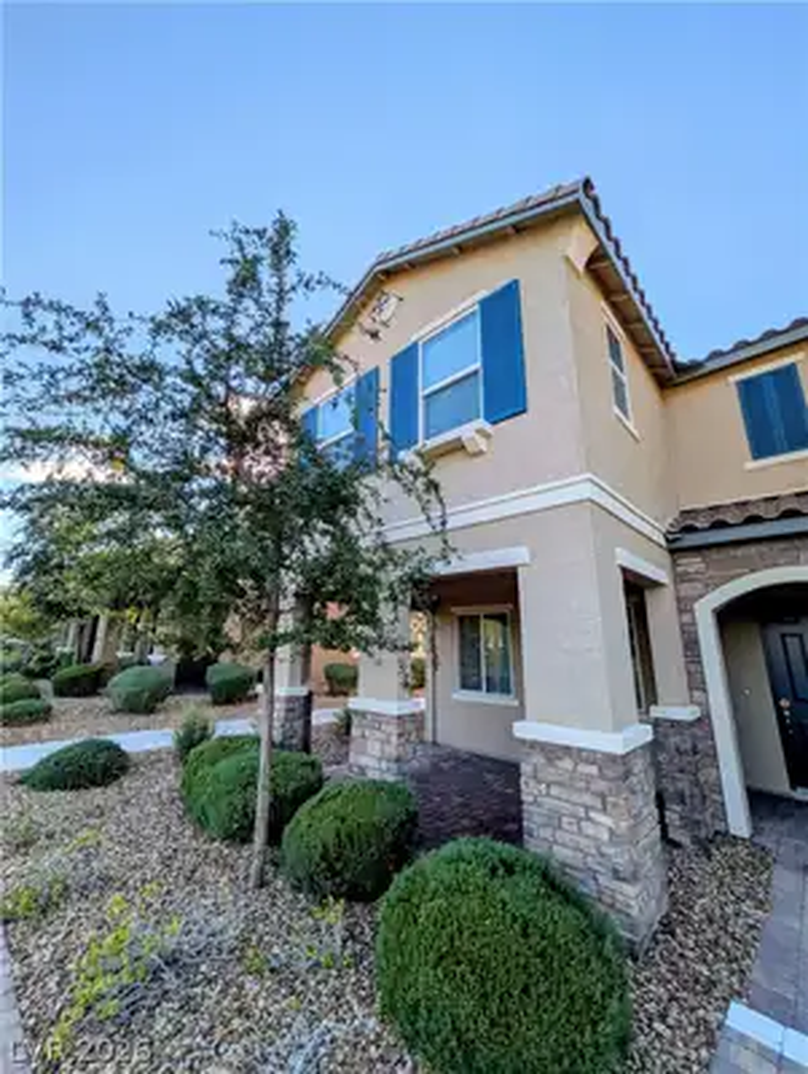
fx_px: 435
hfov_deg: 85.8
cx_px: 404
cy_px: 537
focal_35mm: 14
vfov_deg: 102.0
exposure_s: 1/746
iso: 49
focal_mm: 1.83
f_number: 2.2
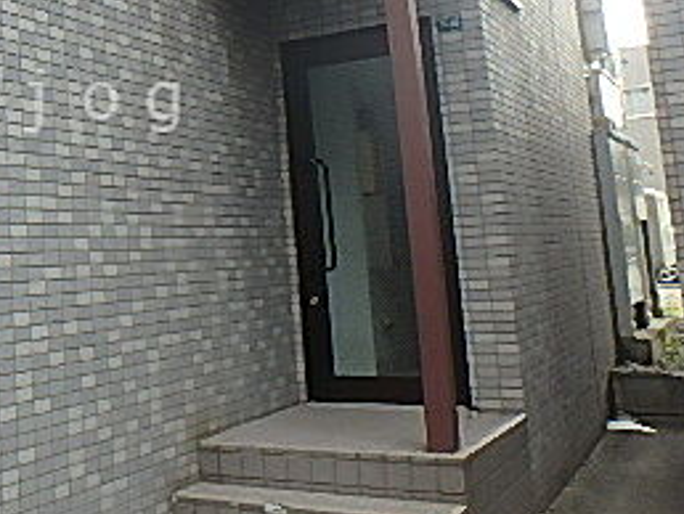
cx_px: 13
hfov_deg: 33.9
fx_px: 1028
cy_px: 101
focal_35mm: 52
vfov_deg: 27.5
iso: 160
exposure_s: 1/60
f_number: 3.5
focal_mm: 3.7
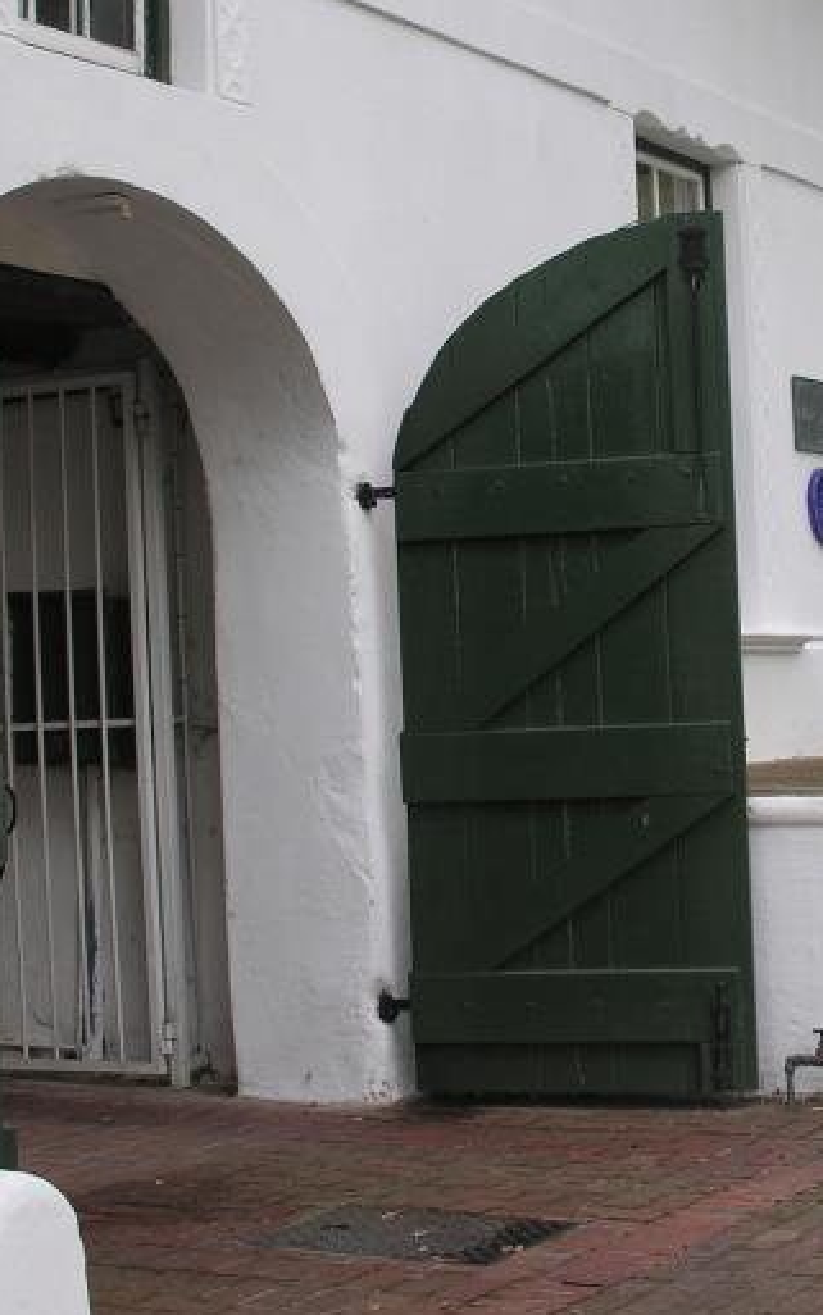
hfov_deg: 17.5
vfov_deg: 27.8
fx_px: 2653
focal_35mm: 74
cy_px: 510
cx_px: 608
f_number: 4
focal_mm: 8.9
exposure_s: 1/108
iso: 50
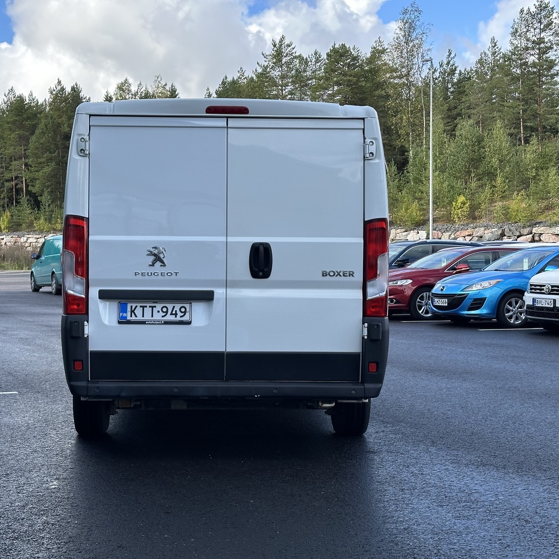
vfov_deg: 30.0
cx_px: 225
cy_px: 281
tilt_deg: -1.5
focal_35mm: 57
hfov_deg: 30.0
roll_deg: +1.2
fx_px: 1041
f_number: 1.78
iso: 64
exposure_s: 1/1272
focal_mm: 6.86
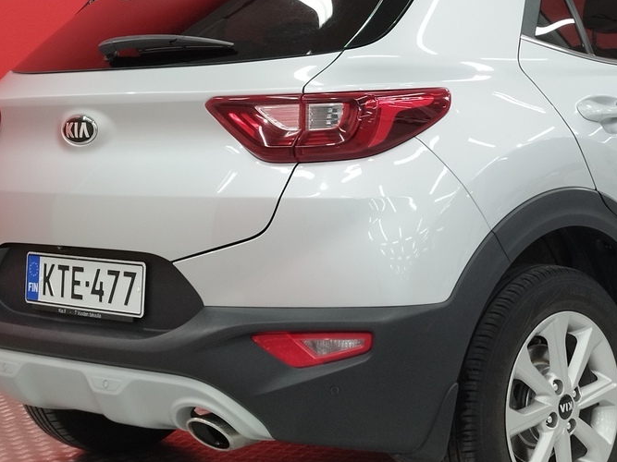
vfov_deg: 26.6
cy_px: 99
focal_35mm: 54
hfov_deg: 34.2
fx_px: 962
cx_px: 516
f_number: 1.89
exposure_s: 1/50
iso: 160
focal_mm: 5.95
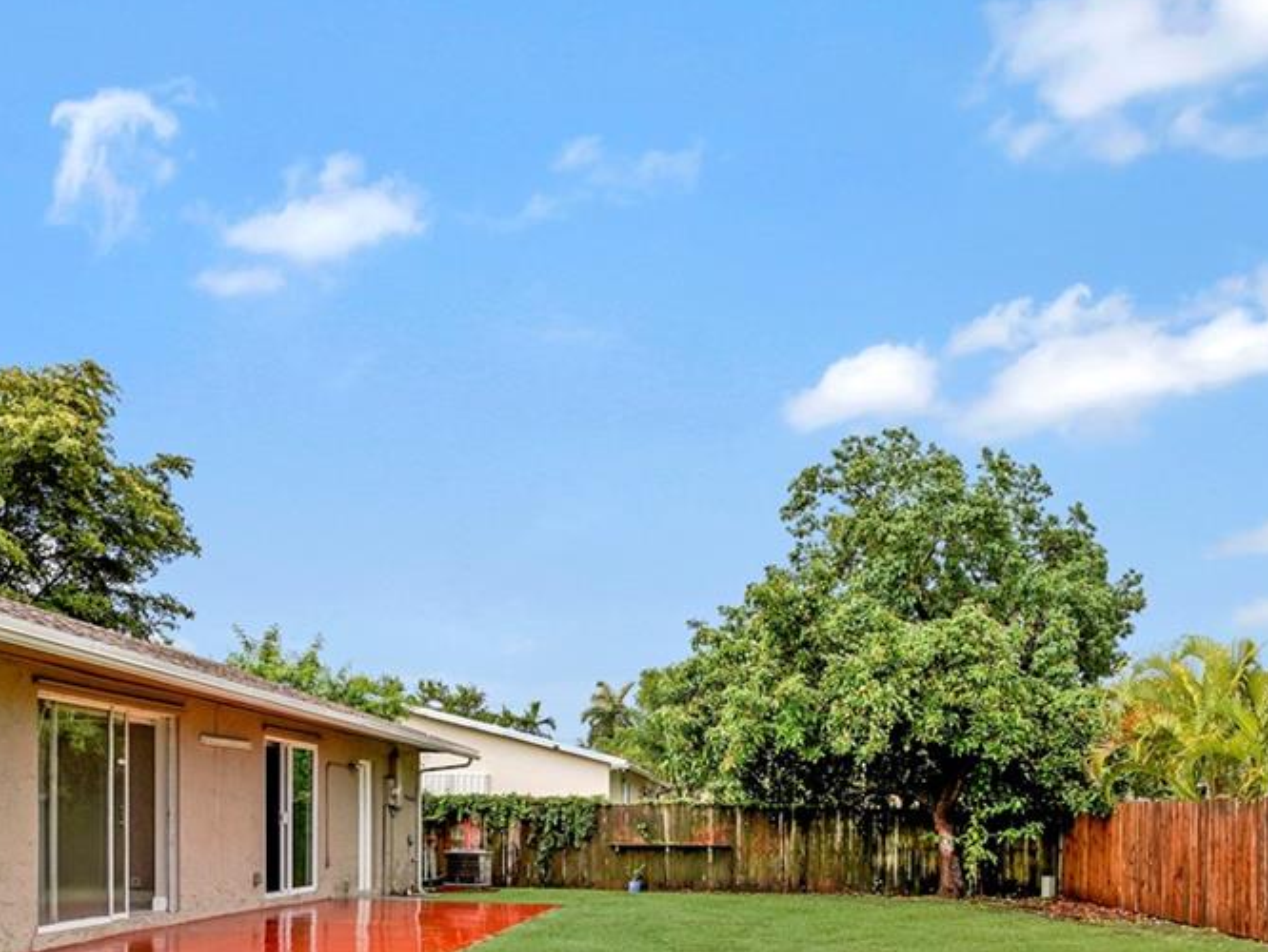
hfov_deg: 59.7
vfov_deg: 43.1
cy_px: 843
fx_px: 1099
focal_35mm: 30
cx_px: 714
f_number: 10
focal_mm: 13
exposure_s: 1/30
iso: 125
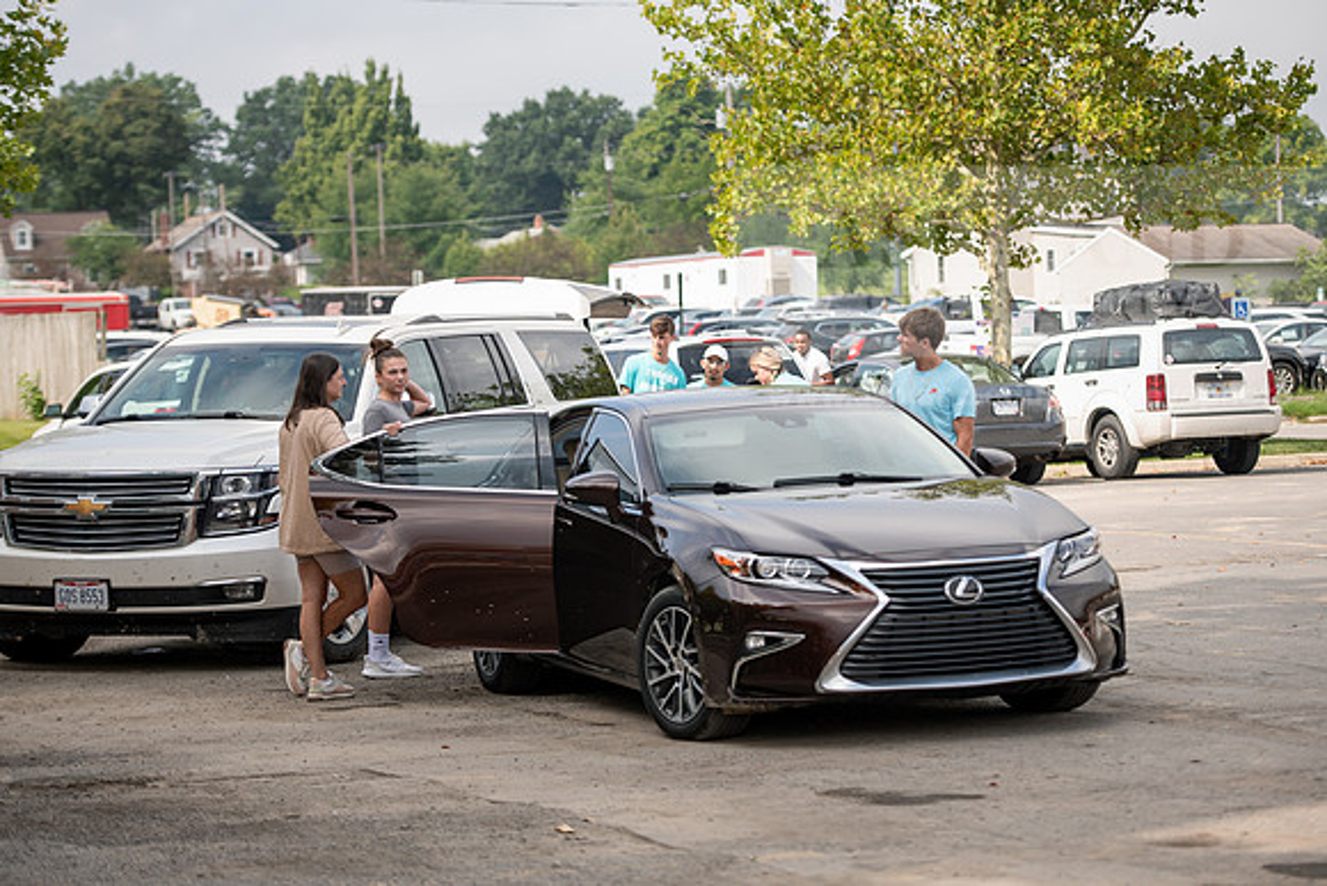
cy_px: 443
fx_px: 3613
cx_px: 664
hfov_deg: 20.8
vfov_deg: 14.0
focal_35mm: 98
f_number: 3.2
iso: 125
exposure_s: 1/800
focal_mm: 98
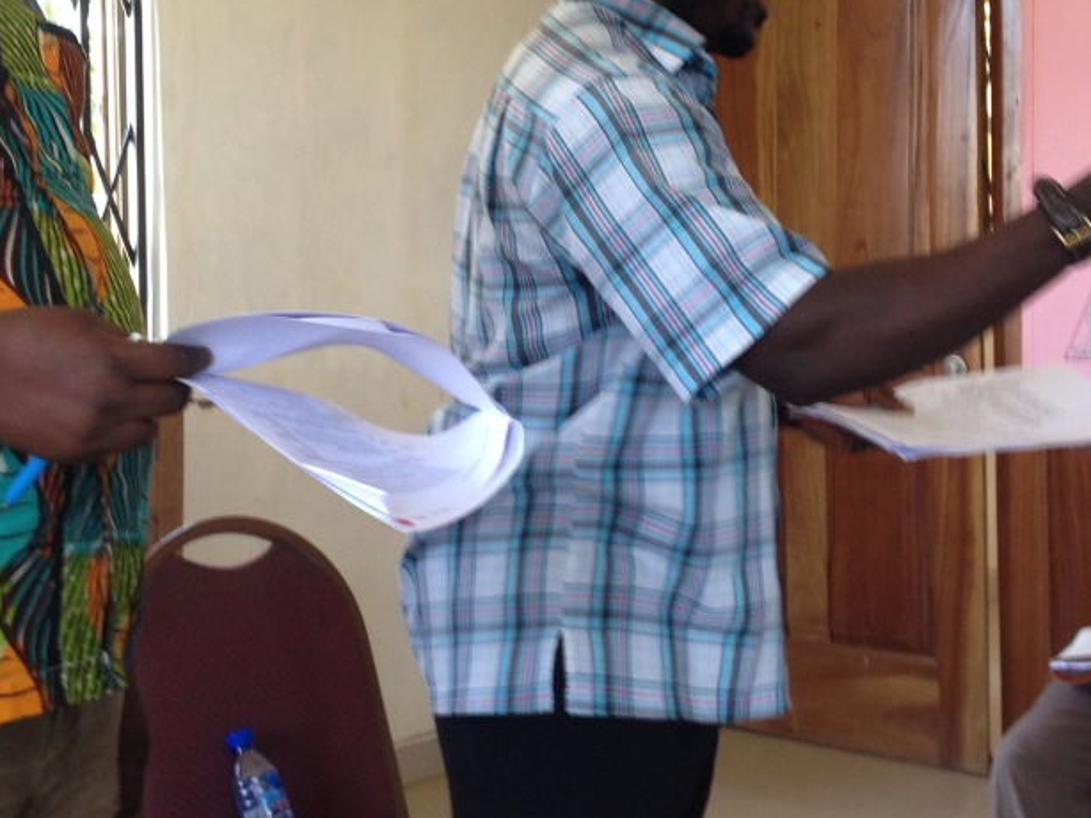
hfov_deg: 26.7
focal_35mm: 73
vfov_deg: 20.0
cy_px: 231
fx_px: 2300
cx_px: 480
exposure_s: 1/20
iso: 80
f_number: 2.4
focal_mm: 4.28
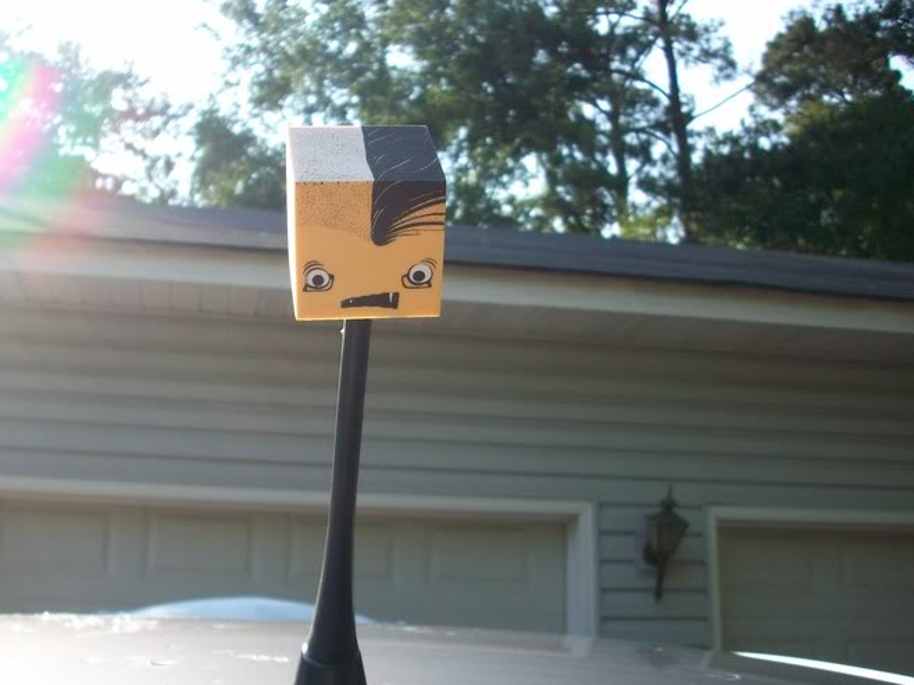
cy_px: 377
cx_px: 368
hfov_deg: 41.9
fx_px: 1188
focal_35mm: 45
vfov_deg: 32.1
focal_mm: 6.2
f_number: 2.8
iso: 80
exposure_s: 1/428
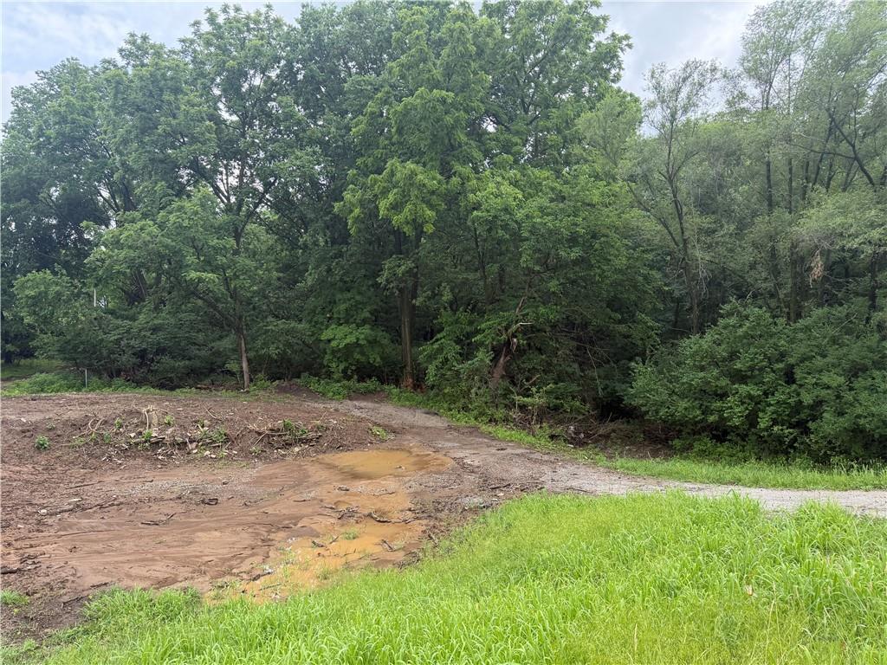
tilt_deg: -1.0
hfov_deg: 71.6
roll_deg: +2.5
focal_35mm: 24
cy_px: 332
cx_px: 444
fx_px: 615
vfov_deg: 56.8
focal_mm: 6.76
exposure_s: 1/1122
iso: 100
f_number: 1.78
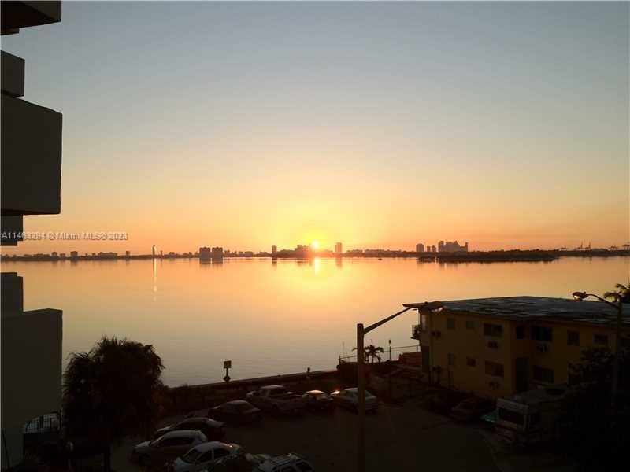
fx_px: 637
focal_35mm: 35
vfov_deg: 40.7
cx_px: 315
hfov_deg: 52.6
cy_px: 236
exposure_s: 1/935
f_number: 2.4
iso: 64
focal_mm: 4.28
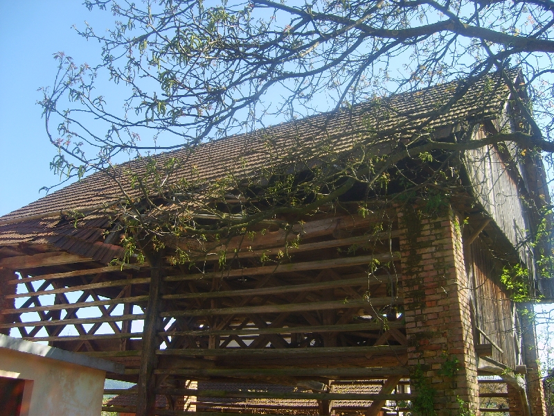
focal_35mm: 35
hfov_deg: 52.6
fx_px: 560
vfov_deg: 40.7
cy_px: 208
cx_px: 277
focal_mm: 5.8
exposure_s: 1/350
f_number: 2.8
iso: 50
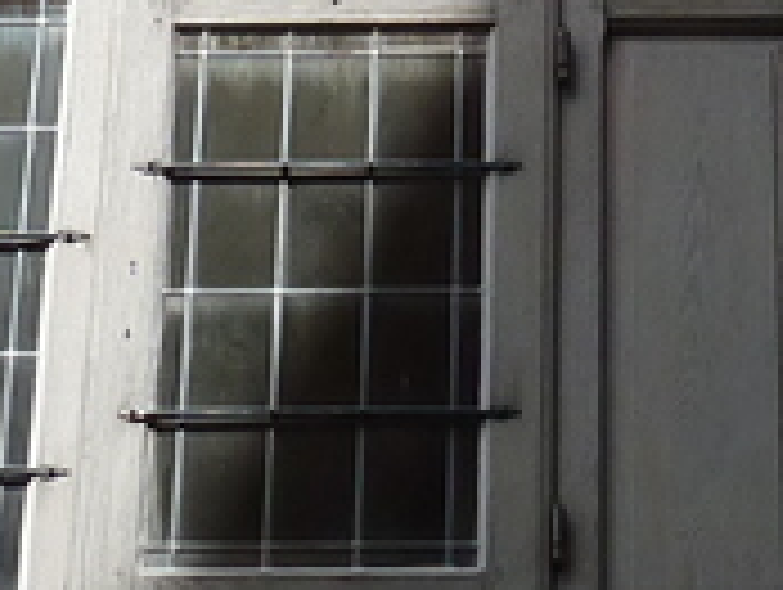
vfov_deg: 6.1
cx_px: 626
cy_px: -171
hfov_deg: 8.2
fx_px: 5459
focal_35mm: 241
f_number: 4
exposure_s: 1/400
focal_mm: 5.7
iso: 80
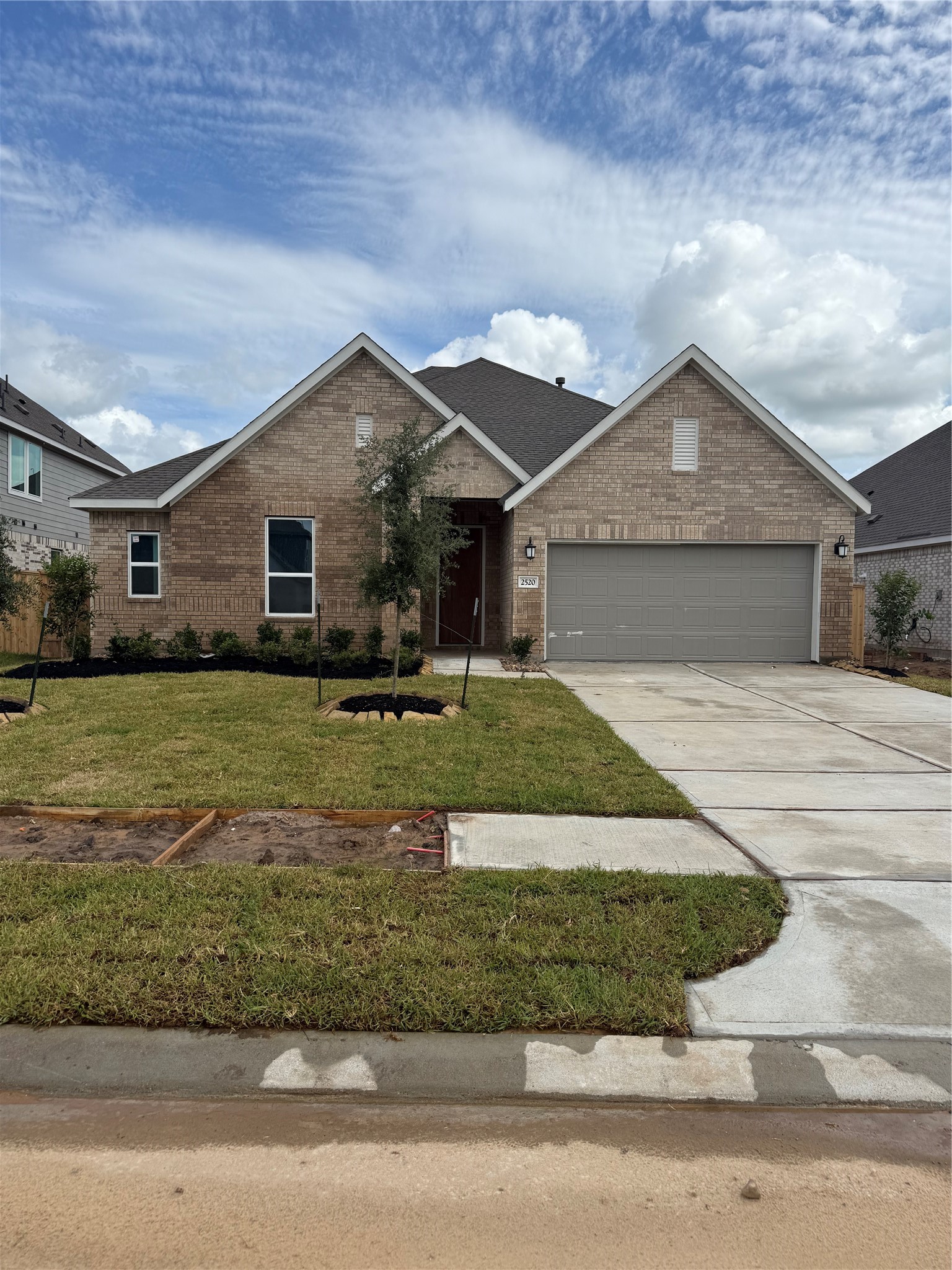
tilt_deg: -1.1
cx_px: 476
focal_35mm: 24
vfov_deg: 71.6
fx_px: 880
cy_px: 635
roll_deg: -0.7
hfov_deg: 56.8
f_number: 1.78
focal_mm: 6.76
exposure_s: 1/5319
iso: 80
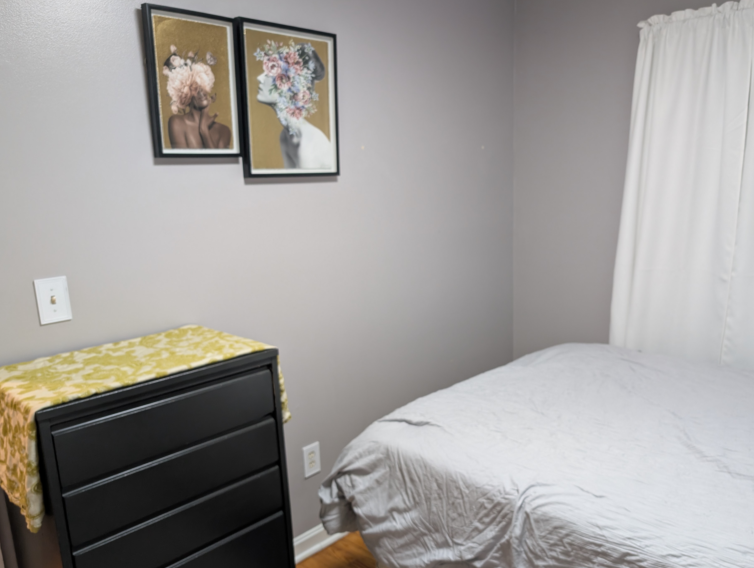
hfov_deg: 65.1
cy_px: 307
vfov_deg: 51.4
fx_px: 589
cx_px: 416
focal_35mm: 27
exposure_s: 1/24
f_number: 1.68
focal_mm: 6.9
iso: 241
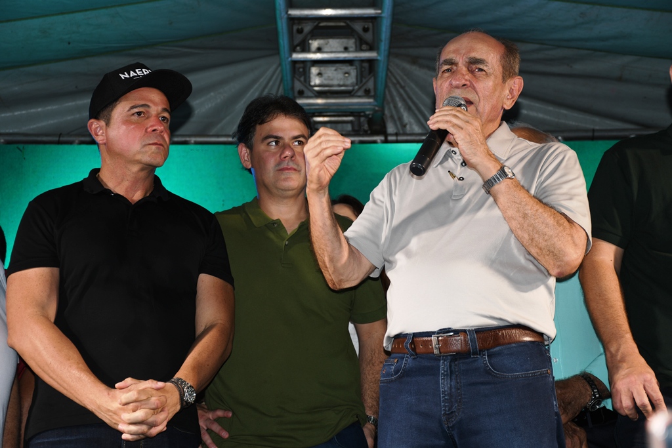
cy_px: 224
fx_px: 1400
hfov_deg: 27.0
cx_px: 336
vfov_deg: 18.2
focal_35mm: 75
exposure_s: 1/60
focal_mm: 50
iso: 100
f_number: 4.8
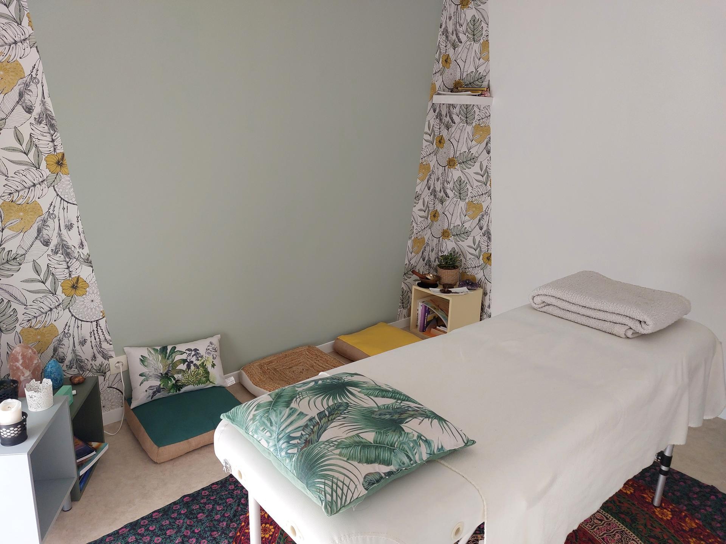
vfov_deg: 54.9
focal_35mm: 25
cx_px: 363
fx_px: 524
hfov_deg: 69.4
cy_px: 272
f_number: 1.8
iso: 80
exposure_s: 1/100
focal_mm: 5.23
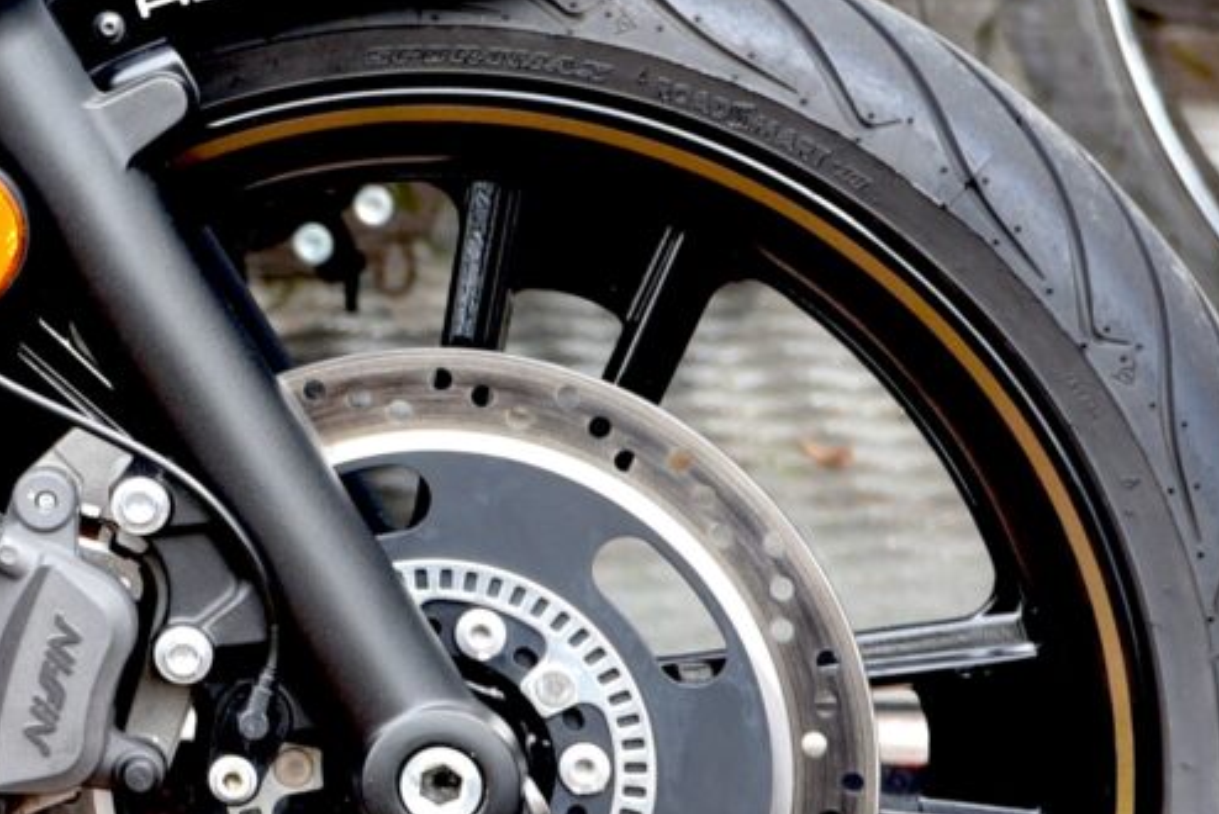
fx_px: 9825
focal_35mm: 290
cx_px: -1789
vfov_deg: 4.7
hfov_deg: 6.7
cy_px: -90
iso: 200
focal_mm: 56
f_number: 4
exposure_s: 1/60
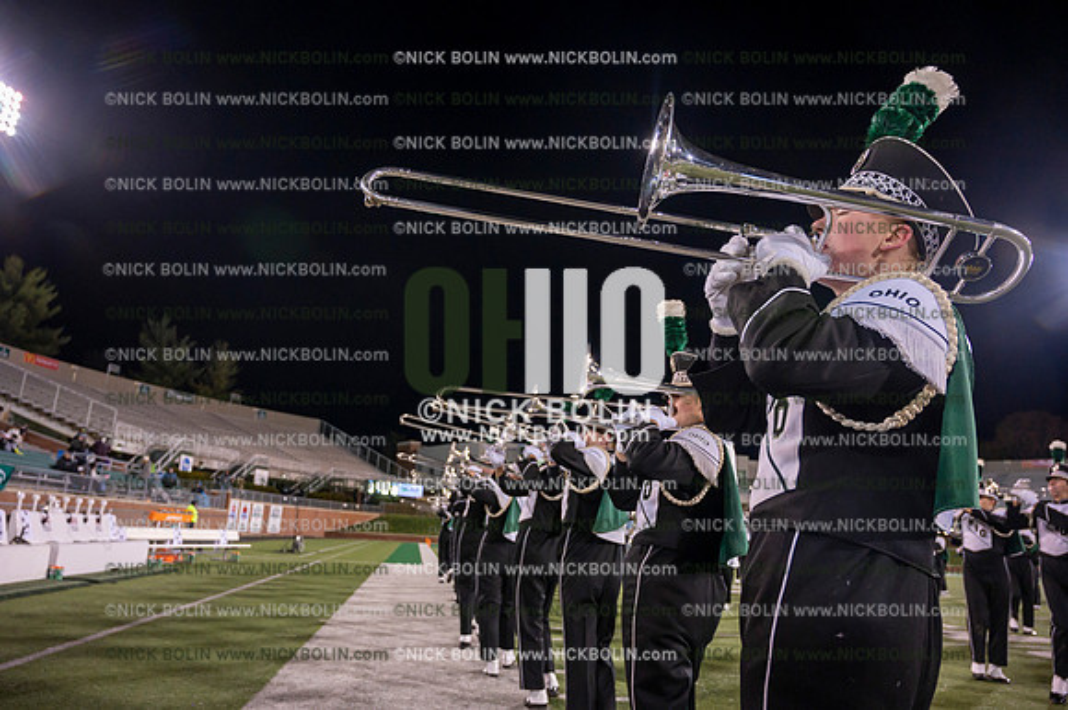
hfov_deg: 73.8
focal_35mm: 24
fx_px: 712
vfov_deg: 53.1
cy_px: 355
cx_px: 534
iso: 3200
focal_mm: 24
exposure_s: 1/640
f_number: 4
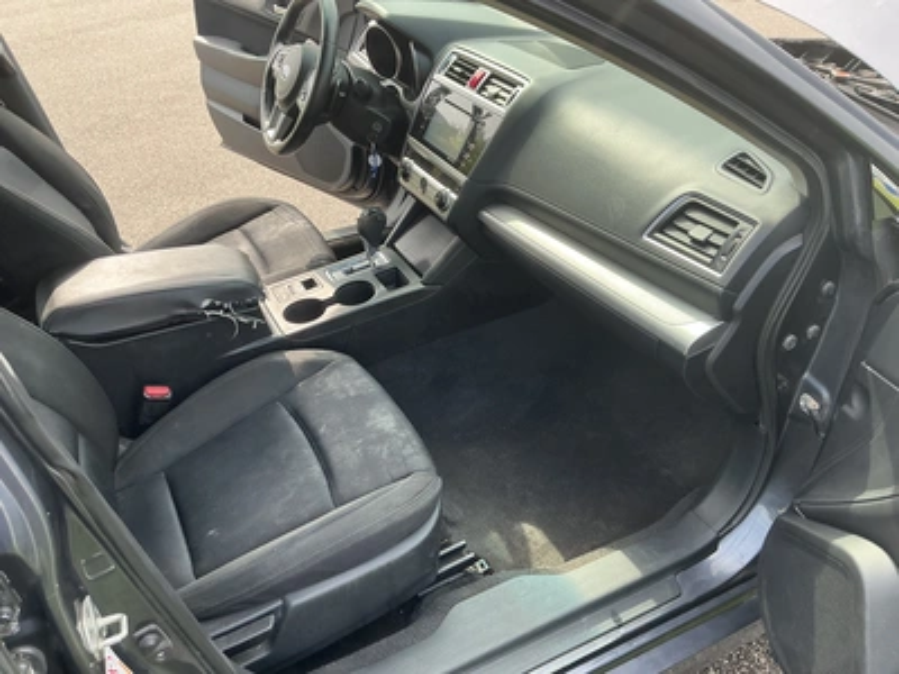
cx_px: 450
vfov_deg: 49.7
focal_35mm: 28
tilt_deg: -34.1
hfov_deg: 63.4
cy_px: 337
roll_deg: +3.1
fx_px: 727
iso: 25
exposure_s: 1/164
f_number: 1.8
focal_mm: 3
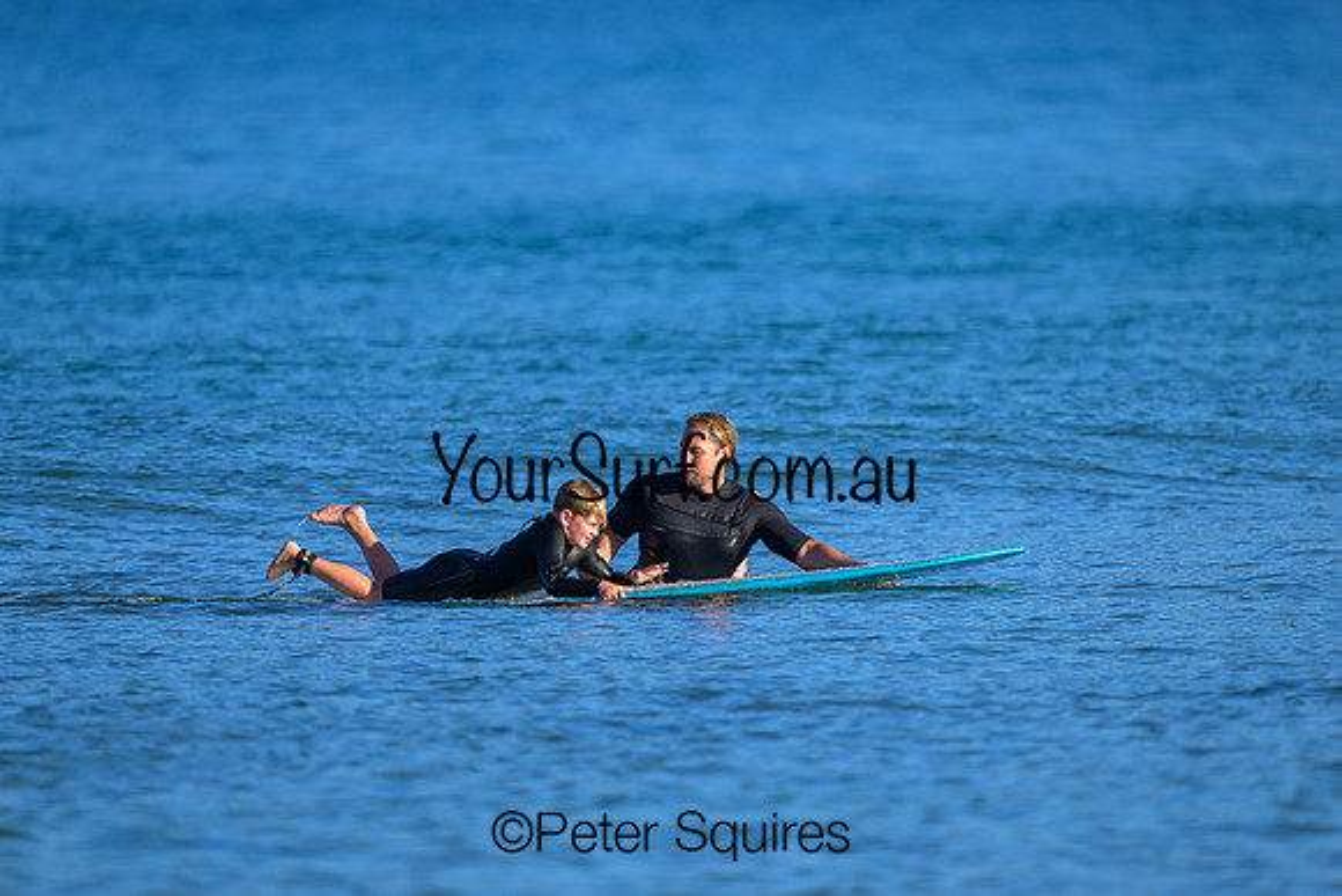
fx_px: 29828
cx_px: 671
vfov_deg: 1.7
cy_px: 448
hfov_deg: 2.6
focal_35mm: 800
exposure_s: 1/1000
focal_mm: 800
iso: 250
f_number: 6.3
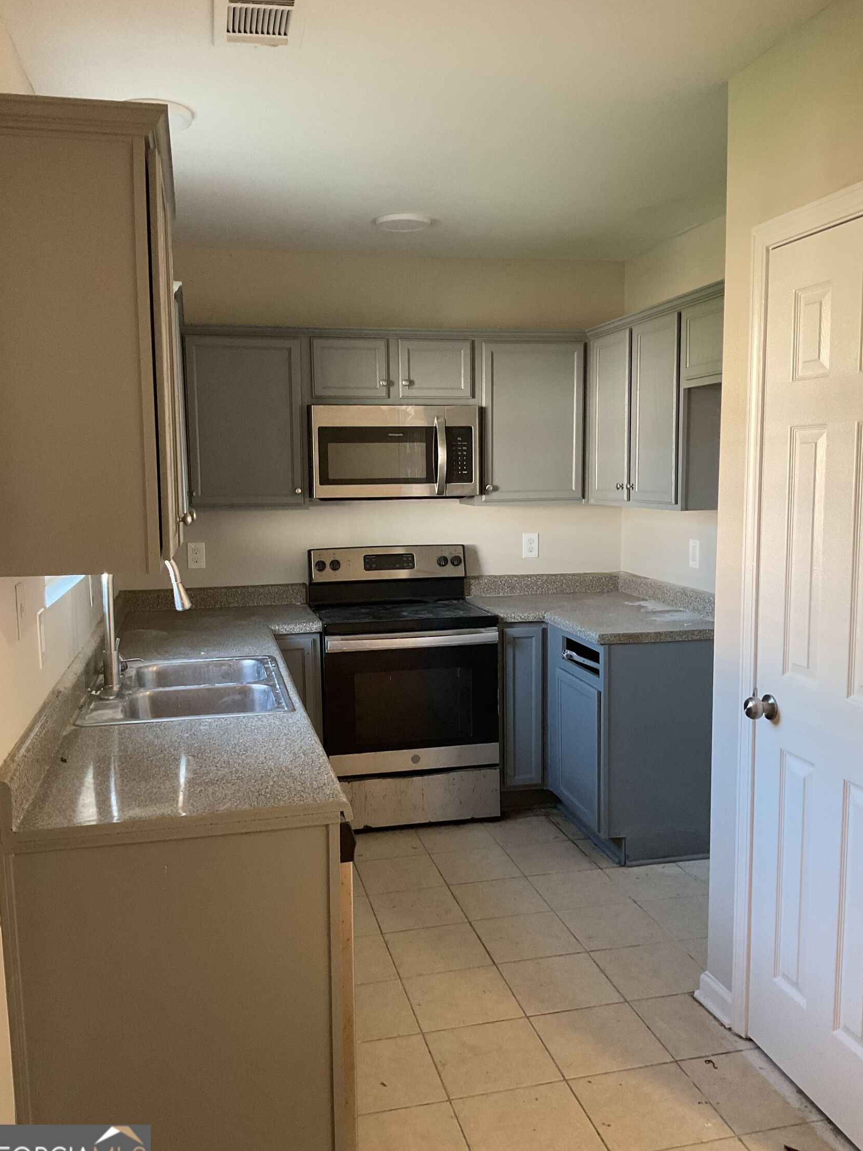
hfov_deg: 46.8
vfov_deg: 60.0
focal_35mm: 30
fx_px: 997
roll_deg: +1.3
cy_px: 589
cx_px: 419
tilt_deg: -7.1
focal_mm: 3
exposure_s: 1/60
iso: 200
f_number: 1.8
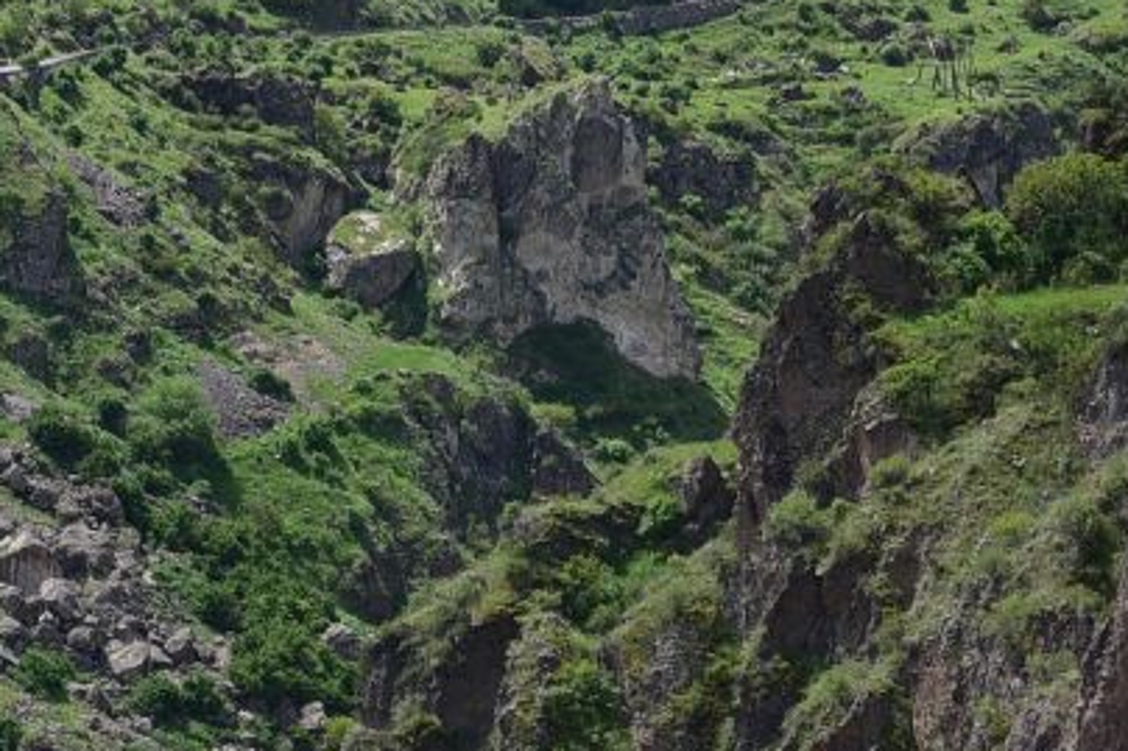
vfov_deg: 8.4
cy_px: 953
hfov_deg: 12.6
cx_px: 6
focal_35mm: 161
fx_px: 5042
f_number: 10
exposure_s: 1/125
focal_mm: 50
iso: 100
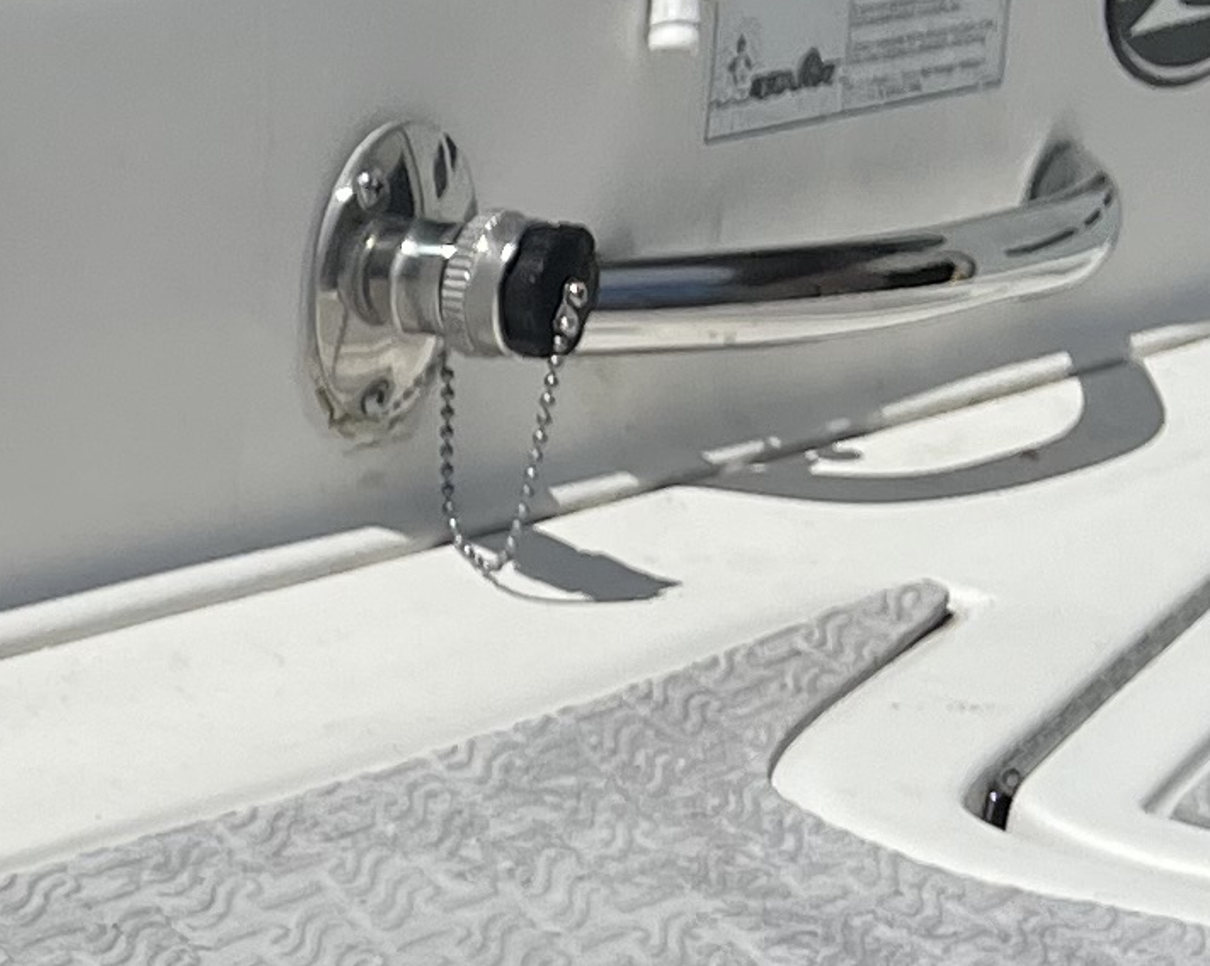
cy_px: 888
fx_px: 5154
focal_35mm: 144
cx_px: -1469
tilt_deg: -14.8
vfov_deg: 10.6
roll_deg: -2.8
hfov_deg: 11.6
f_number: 1.6
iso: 50
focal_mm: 5.1
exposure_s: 1/13333
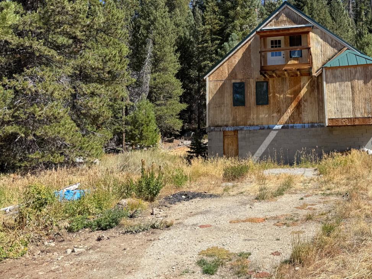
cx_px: 268
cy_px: 97
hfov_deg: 48.6
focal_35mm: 37
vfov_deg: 38.3
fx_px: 398
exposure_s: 1/2611
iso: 80
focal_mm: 6.76
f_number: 1.78
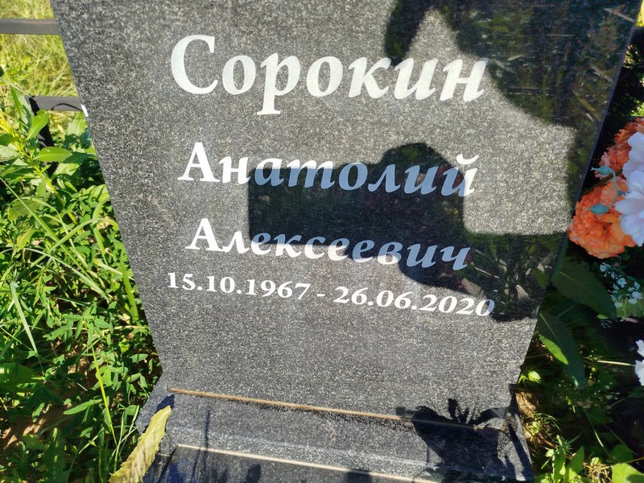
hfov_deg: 71.6
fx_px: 446
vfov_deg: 56.8
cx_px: 322
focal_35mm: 24
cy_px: 242
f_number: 1.7
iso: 50
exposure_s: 1/713
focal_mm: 5.31
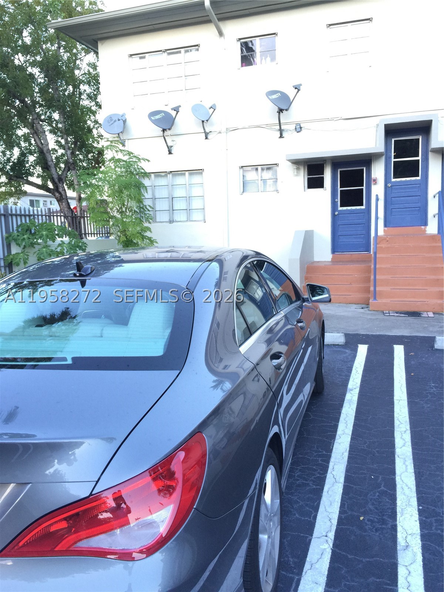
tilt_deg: -6.2
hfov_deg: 48.2
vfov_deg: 61.7
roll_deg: +1.8
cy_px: 296
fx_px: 496
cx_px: 222
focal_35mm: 29
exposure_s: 1/40
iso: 32
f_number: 2.2
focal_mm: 4.15
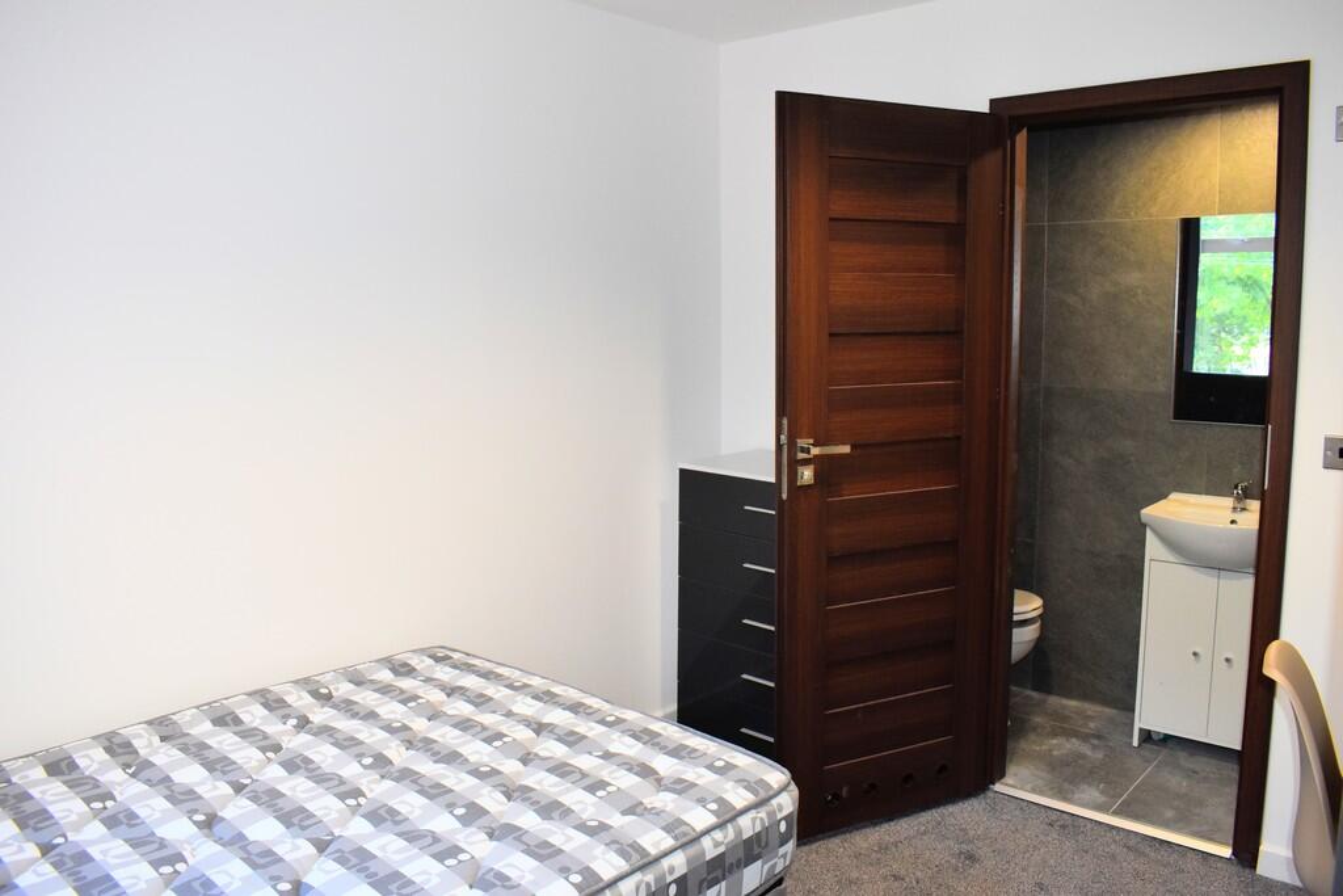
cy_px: 448
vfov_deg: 47.9
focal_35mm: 27
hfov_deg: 67.4
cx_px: 672
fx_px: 1007
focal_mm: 18
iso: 800
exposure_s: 1/100
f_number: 5
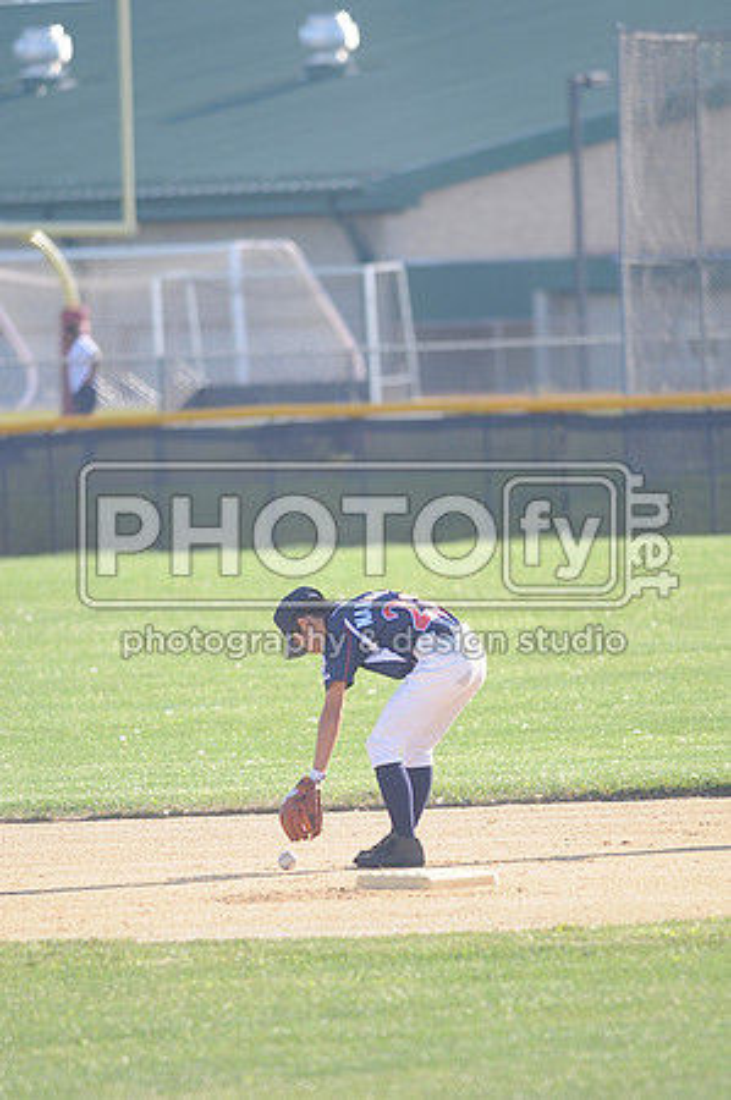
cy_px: 550
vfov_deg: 4.6
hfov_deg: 3.0
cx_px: 366
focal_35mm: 450
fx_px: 13737
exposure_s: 1/500
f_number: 4
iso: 200
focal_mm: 300
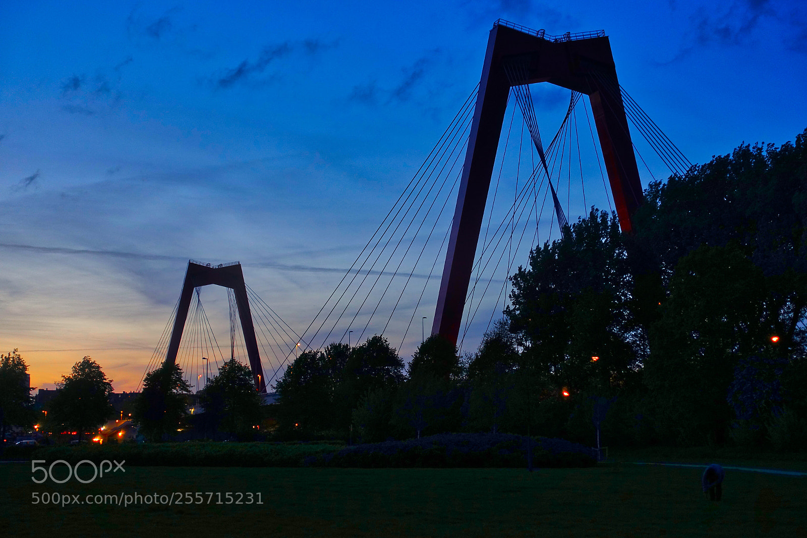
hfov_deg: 35.1
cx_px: 404
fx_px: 1277
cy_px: 269
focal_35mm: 57
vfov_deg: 23.8
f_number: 2.8
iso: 125
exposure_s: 1/8
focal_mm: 20.81
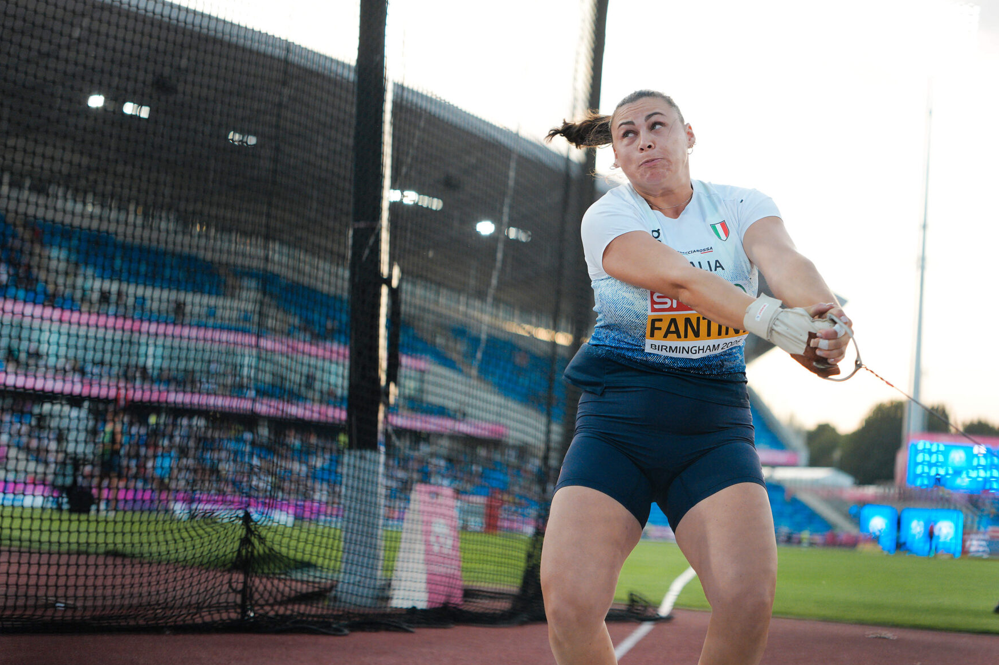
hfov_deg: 27.5
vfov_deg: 18.7
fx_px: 2025
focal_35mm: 73
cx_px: 704
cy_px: 370
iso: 800
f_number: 2
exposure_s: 1/2500
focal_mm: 50
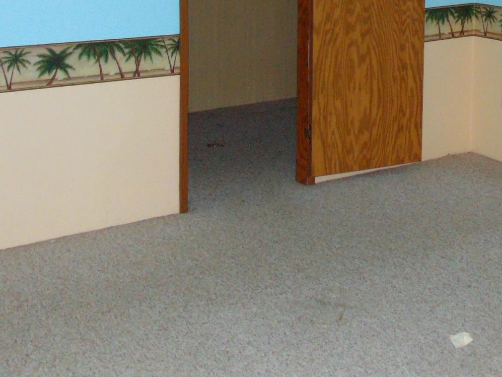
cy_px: -24
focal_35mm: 65
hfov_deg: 29.5
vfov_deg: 21.6
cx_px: 351
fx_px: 943
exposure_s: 1/30
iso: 200
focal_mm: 4.5
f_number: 3
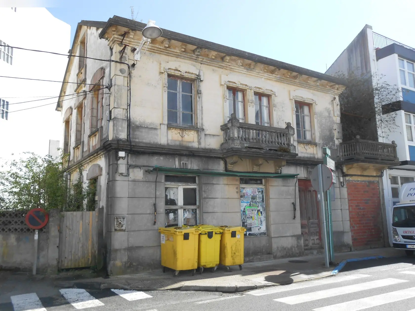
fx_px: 360
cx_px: 208
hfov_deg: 60.0
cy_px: 156
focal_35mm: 30
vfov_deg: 46.8
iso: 80
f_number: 3.8
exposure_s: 1/400
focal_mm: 5.3
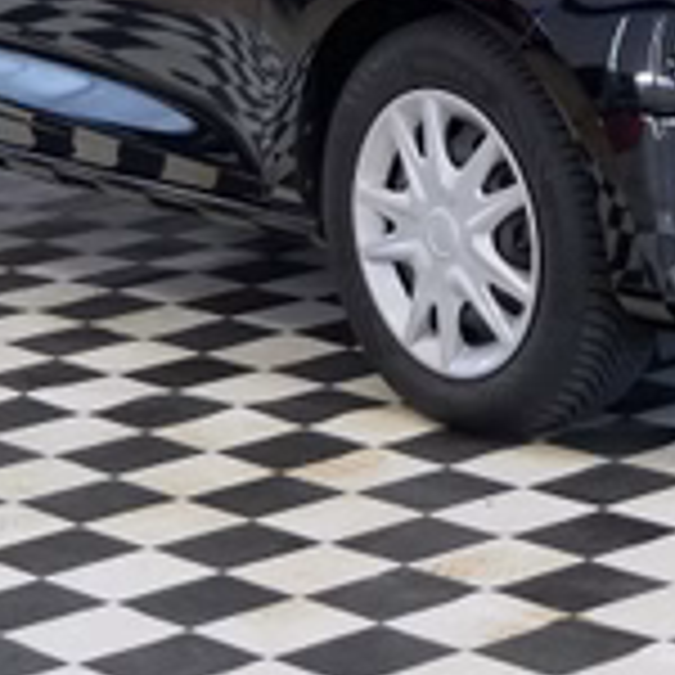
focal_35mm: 170
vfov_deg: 10.1
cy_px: -198
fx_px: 3750
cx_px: 558
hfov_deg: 10.2
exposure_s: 1/60
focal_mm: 18
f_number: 3.9
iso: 400
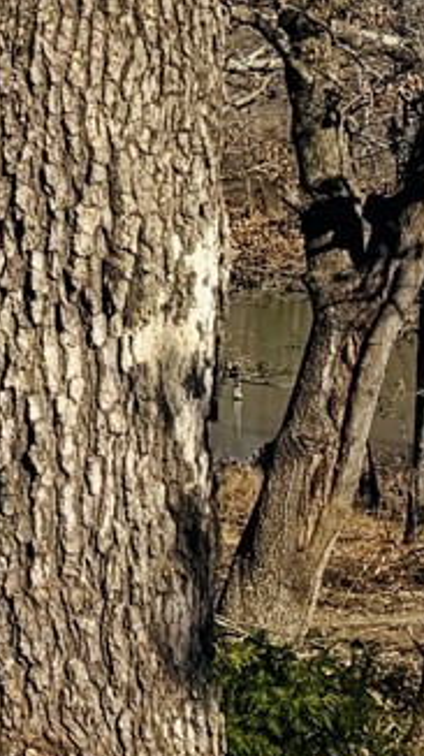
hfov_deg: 5.6
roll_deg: -1.6
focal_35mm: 154
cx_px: -1752
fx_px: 3083
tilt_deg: -1.3
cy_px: 30
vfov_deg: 13.8
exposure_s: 1/4975
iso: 80
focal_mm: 6.76
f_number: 1.78
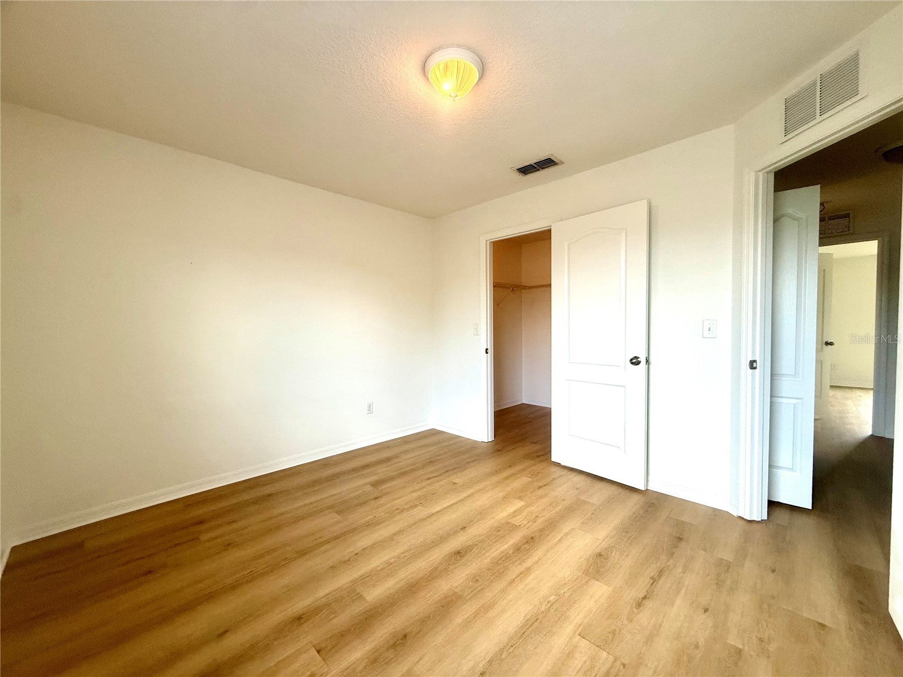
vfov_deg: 85.7
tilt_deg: -1.6
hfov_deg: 102.1
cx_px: 452
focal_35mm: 14
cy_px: 338
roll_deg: +0.5
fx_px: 365
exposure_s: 1/120
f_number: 2.2
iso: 160
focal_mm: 2.22
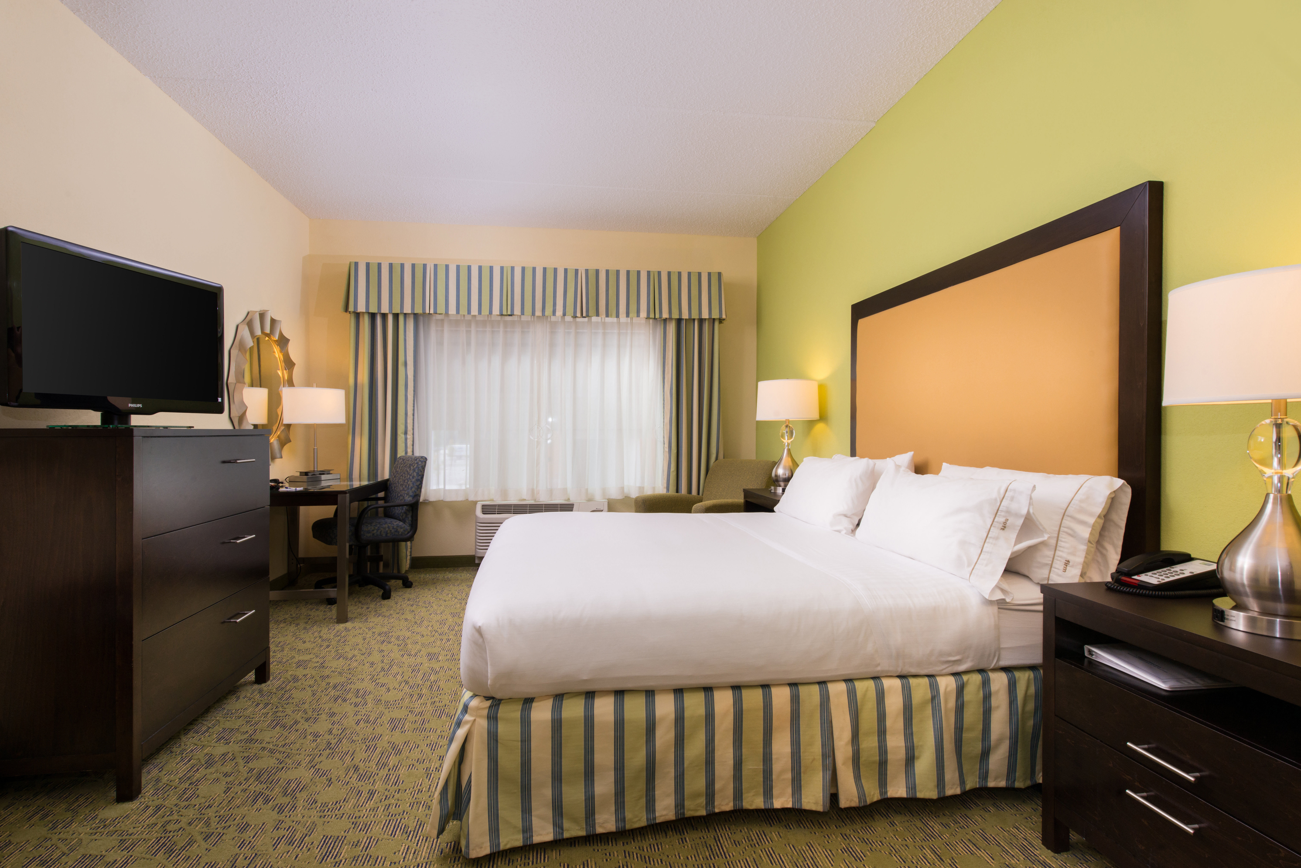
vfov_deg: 62.0
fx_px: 723
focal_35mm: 20
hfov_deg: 84.0
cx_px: 650
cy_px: 434
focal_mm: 20
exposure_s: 1/30
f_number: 13
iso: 400
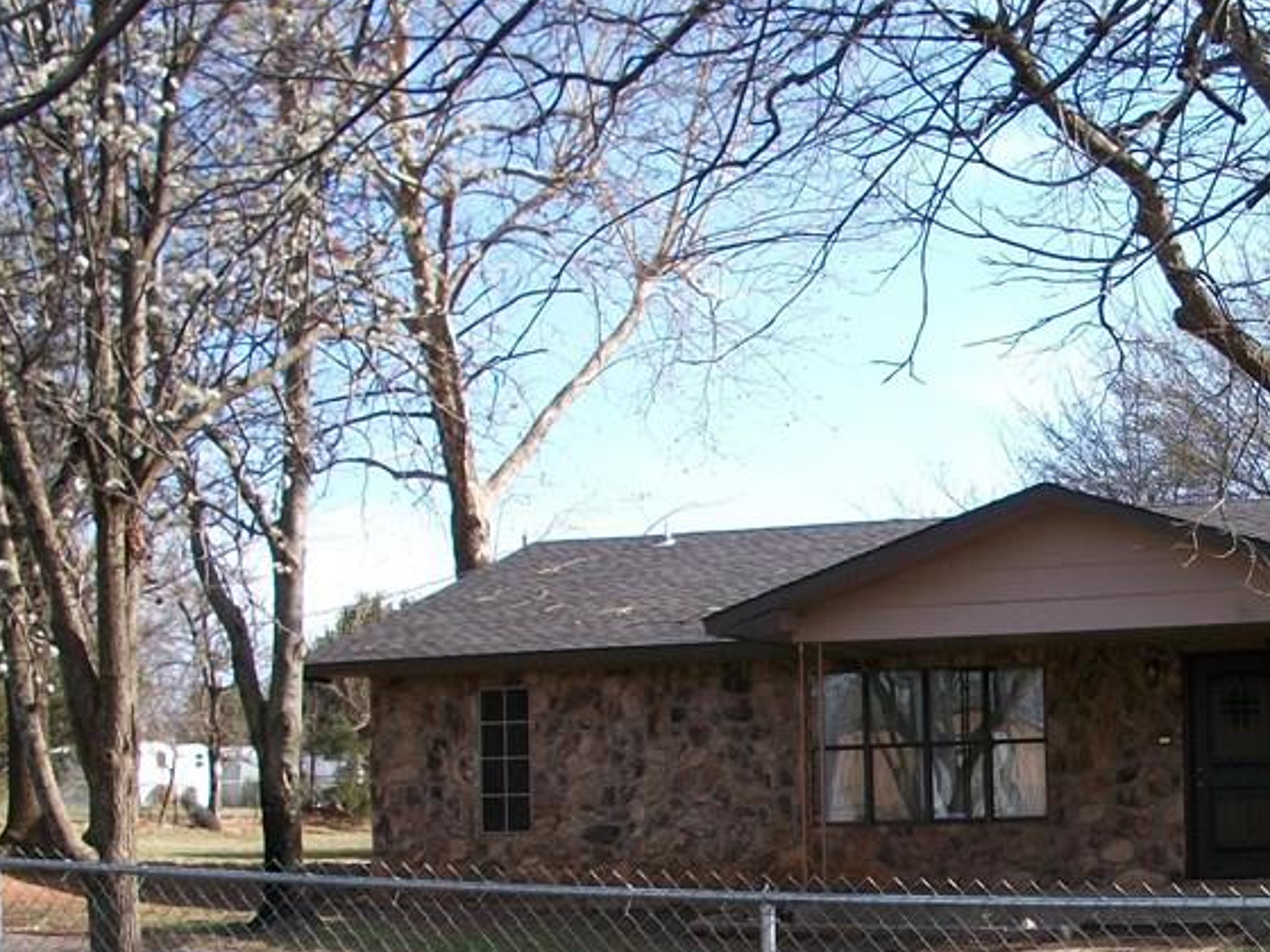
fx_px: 2348
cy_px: 768
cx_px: 1007
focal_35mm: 64
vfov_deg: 22.6
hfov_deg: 29.6
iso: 80
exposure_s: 1/400
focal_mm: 6.3
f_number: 3.1
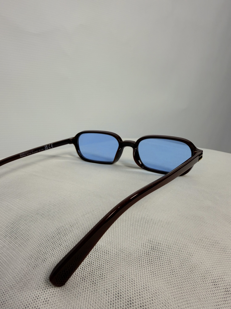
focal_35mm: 26
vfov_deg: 67.3
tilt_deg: -9.8
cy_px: 154
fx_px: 231
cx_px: 116
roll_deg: -0.4
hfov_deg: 53.1
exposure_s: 1/121
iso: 50
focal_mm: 2.22
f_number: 2.2
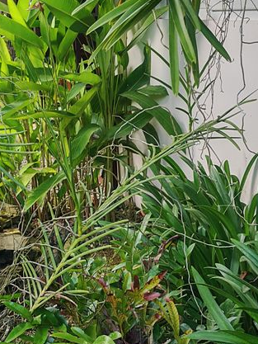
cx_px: 148
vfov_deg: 28.2
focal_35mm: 69
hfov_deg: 21.3
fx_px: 685
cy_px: 163
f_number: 2
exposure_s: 1/920
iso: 100
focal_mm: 6.83
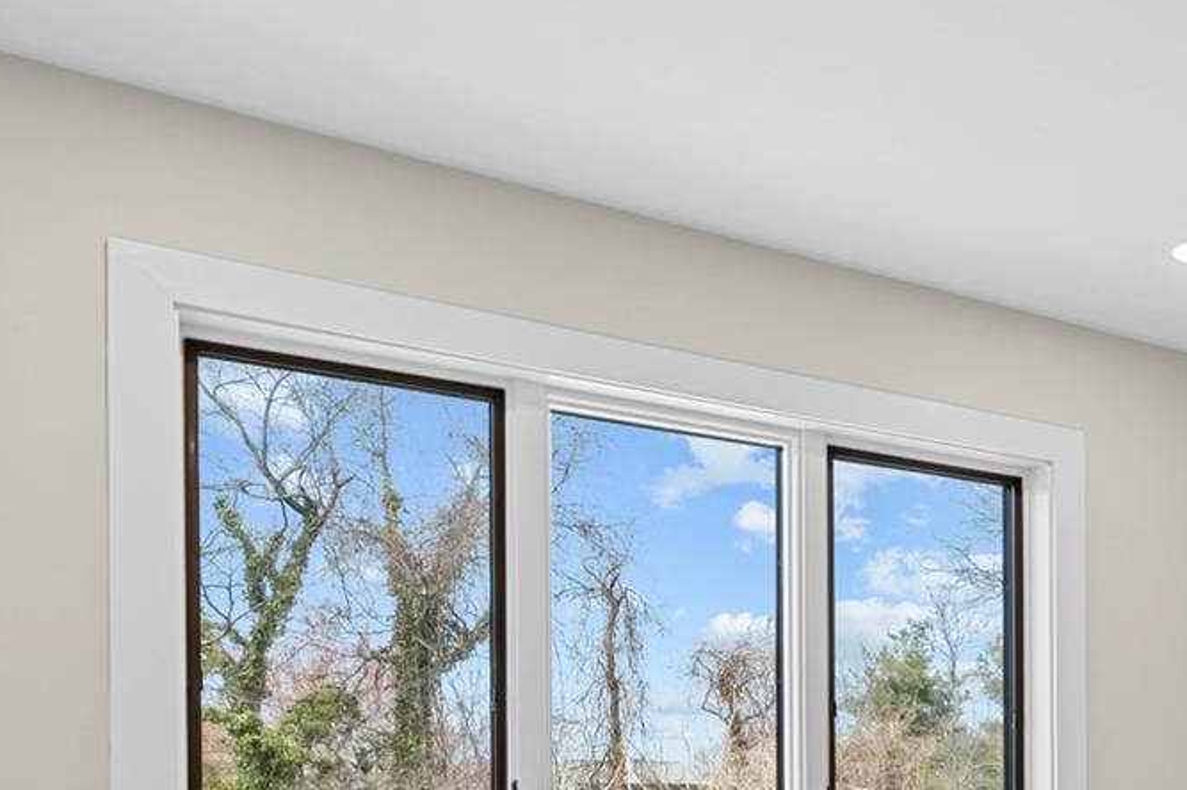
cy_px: 810
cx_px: 1290
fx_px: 1417
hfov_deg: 38.2
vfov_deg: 28.9
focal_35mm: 43
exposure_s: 1/2.5
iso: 160
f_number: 10
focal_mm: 14
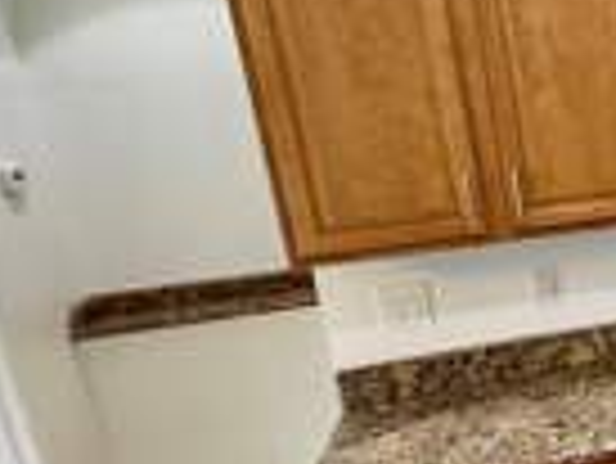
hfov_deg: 27.4
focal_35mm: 49
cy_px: 234
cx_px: 917
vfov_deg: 29.7
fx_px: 873
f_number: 2.2
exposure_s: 1/60
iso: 250
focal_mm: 2.22
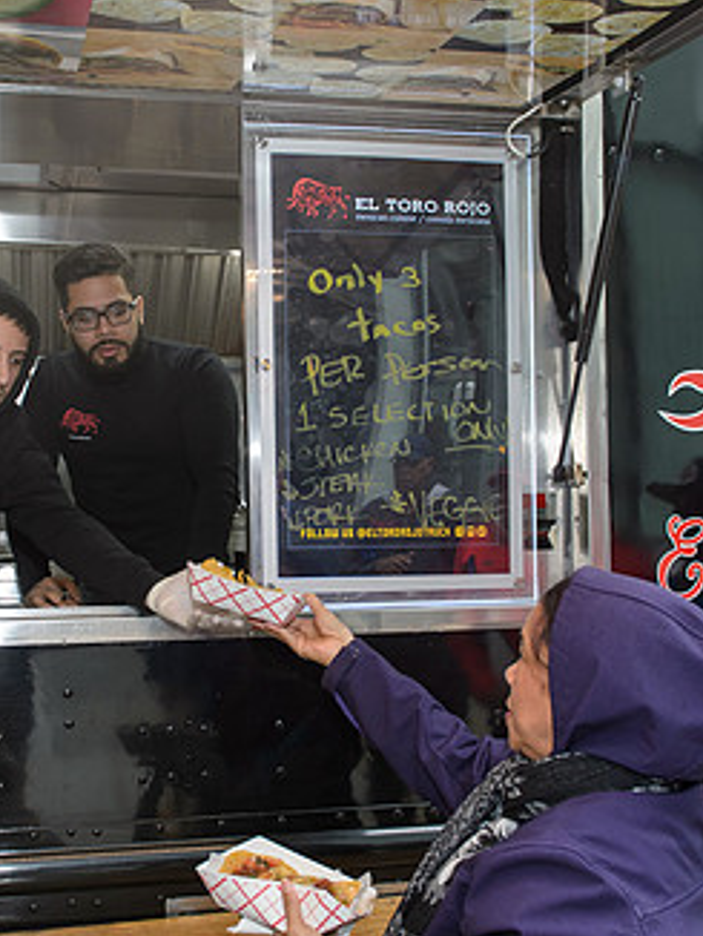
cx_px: 207
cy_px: 511
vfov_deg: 45.7
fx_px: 1109
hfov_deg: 34.7
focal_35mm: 41
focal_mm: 24
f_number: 4.5
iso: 800
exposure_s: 1/125
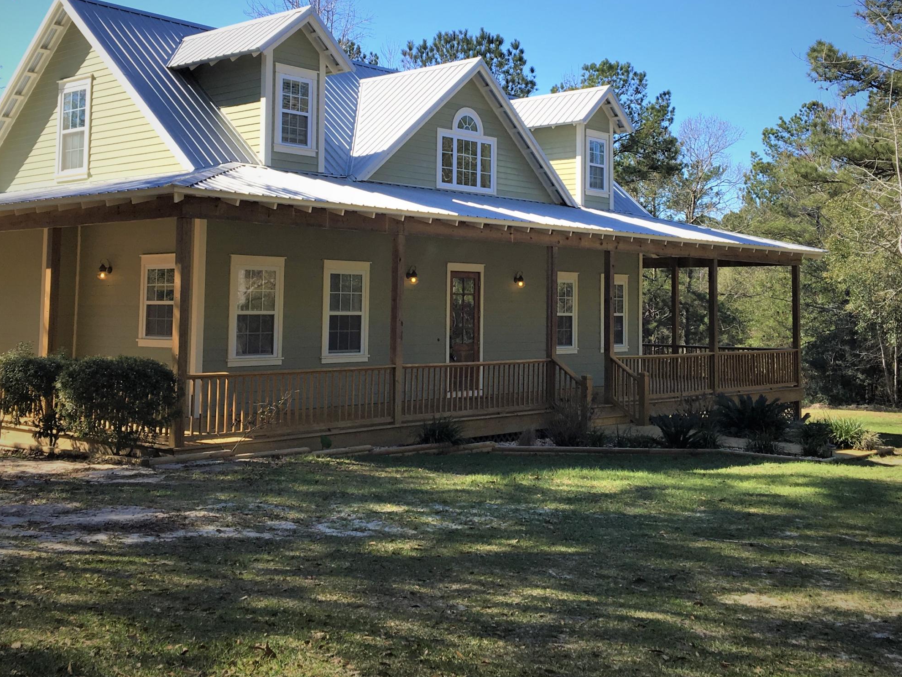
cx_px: 470
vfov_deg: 32.5
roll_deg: +0.0
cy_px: 210
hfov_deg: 42.9
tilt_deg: +3.0
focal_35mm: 44
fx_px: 1147
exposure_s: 1/712
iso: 25
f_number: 2.2
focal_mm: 4.15
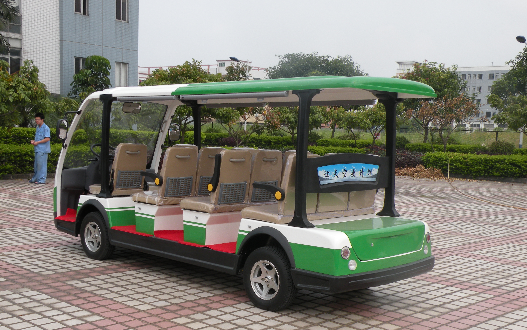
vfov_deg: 28.5
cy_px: 197
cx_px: 263
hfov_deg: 44.4
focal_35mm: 45
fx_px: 646
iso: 64
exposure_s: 1/175
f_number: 5.6
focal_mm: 7.4
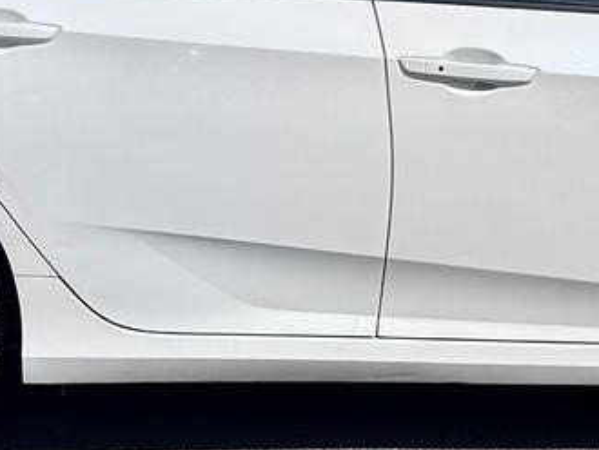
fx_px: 1610
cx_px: 425
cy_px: 33
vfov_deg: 15.7
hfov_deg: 21.0
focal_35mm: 93
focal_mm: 6.76
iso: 80
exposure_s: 1/10417
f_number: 1.78
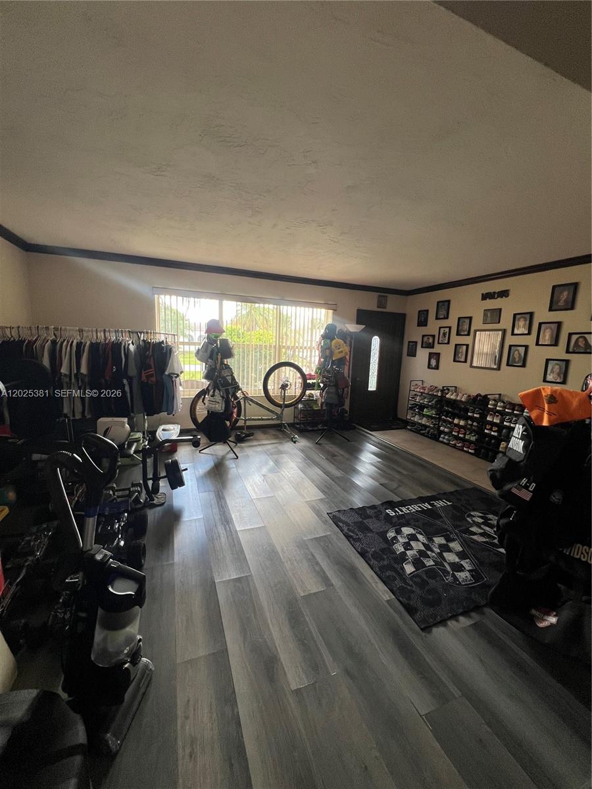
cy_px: 394
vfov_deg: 106.2
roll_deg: -2.2
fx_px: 296
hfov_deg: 89.9
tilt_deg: -8.8
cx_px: 296
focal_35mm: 13
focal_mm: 1.57
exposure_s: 1/120
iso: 125
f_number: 1.8
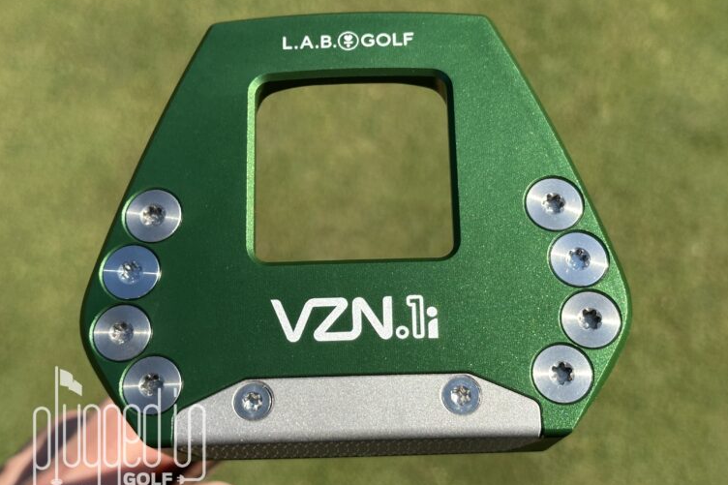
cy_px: 241
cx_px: 371
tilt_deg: -64.7
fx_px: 1031
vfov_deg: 26.5
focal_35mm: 51
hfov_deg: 38.9
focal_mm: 6.86
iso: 64
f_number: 1.78
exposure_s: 1/1992
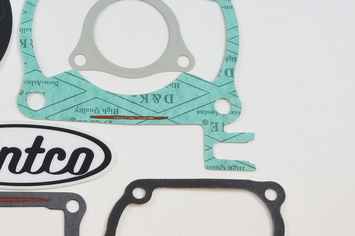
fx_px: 720
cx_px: -4
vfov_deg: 18.7
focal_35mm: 73
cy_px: 137
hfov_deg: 26.2
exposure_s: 1/160
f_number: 4
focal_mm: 13.4
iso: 400
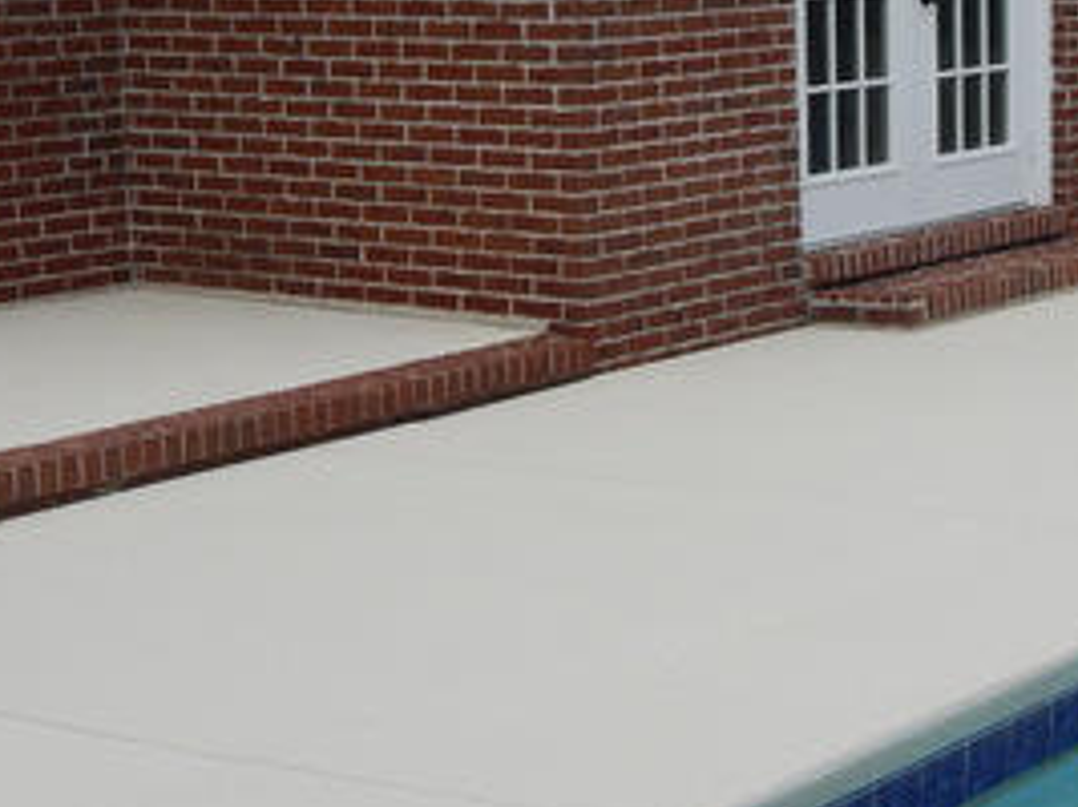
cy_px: 286
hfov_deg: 21.1
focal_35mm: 91
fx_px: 2833
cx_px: 945
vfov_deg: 16.2
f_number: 3.4
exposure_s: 1/1000
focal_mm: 6.8
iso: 125
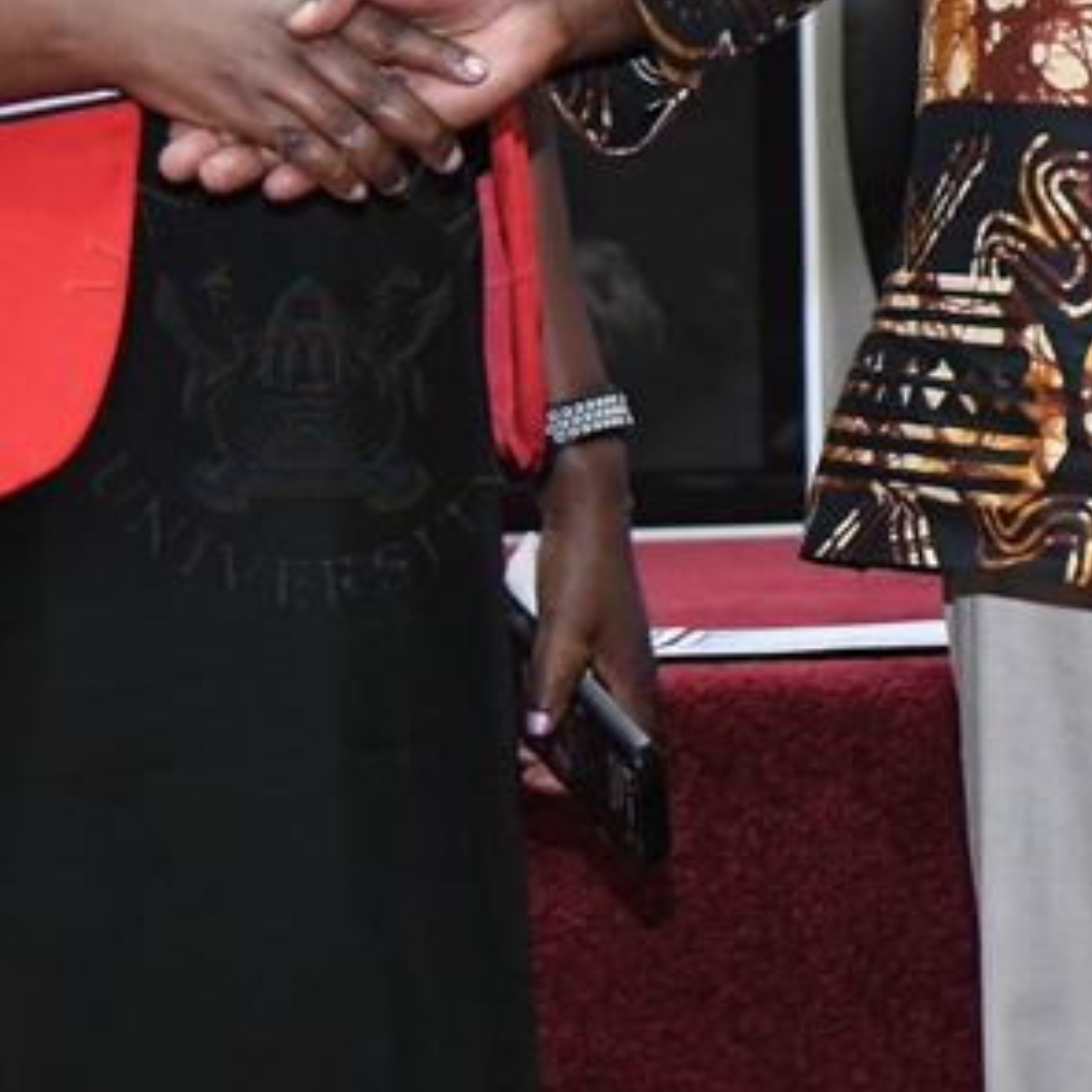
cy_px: -540
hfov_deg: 9.2
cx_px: 1826
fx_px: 6567
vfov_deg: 9.3
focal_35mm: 184
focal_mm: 40
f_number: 4
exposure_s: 1/200
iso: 2500
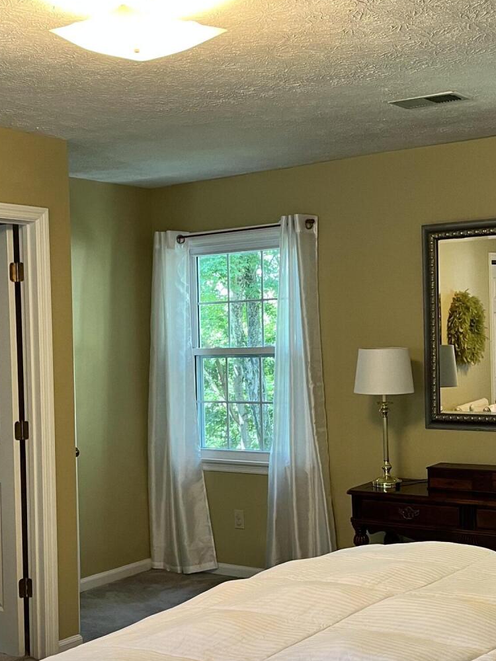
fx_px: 993
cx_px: 202
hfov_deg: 28.0
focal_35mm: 52
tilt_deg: -1.3
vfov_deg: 36.7
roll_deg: +1.9
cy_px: 387
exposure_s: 1/60
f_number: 1.6
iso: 100
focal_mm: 5.1
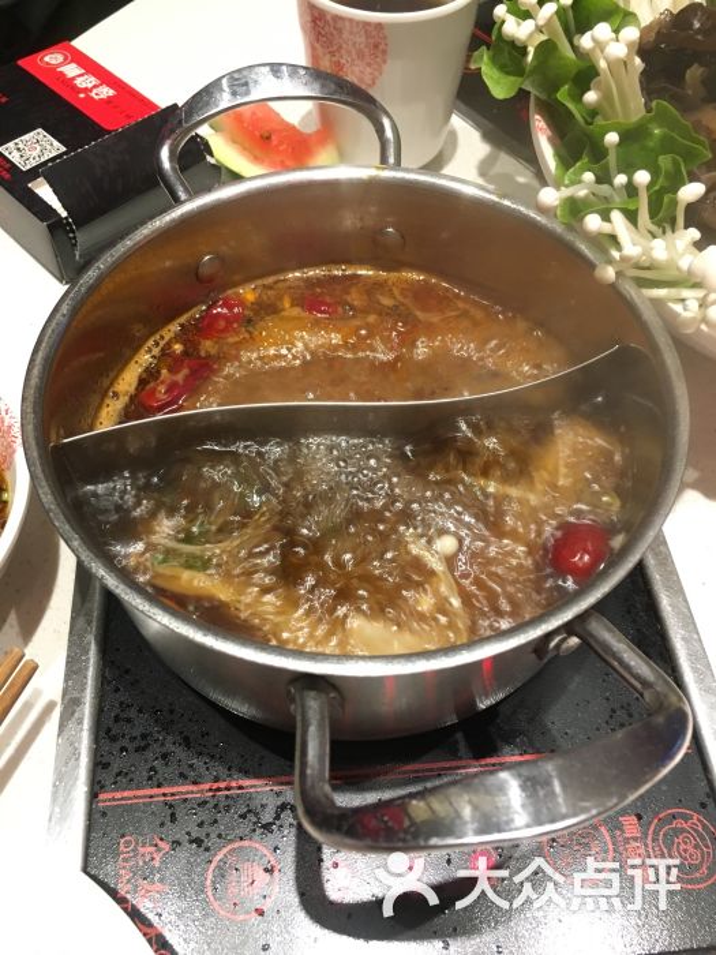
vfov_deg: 61.7
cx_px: 358
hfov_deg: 48.2
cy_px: 478
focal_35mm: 29
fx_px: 800
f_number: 2.2
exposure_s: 1/33
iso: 200
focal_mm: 4.15
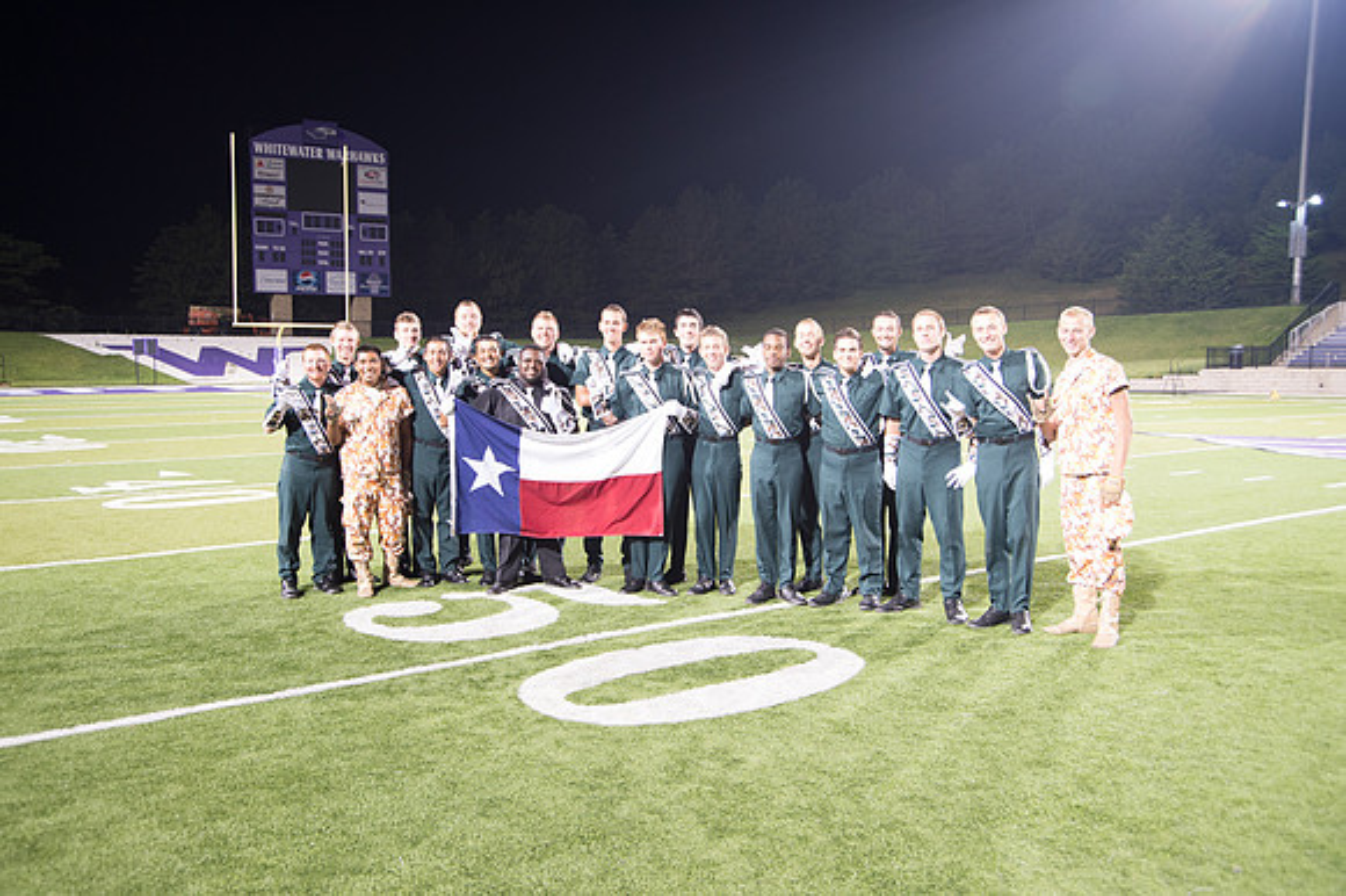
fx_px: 1270
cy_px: 448
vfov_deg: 38.8
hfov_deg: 55.8
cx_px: 673
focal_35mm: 34
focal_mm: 34
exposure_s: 1/15
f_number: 5
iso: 1000
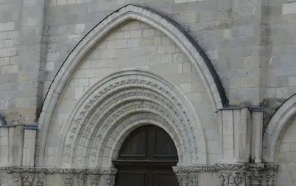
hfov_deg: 17.3
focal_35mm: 118
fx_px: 953
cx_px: 296
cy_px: -86
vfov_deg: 10.8
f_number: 5.6
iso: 100
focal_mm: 7.4
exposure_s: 1/320
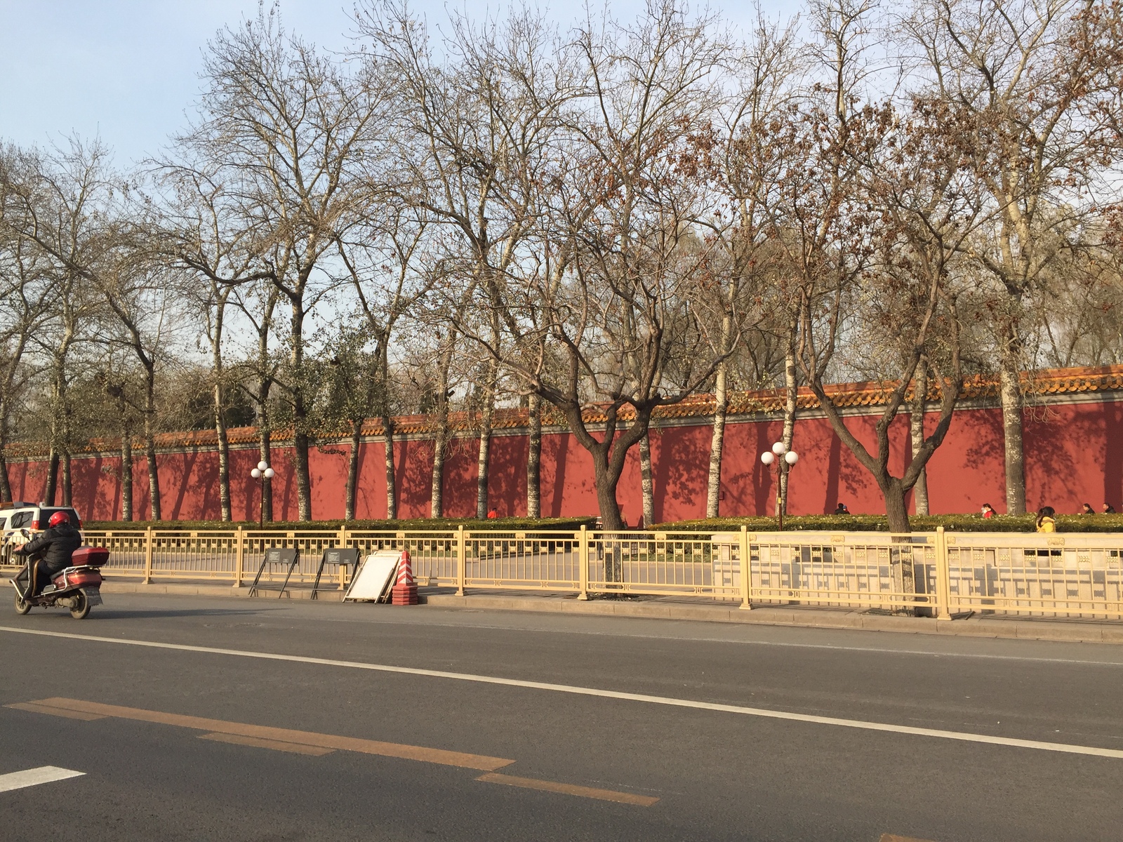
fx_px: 941
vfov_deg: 48.2
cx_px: 562
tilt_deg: +6.4
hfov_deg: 61.7
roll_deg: +0.1
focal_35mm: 29
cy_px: 421
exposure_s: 1/1236
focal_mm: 4.15
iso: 32
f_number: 2.2
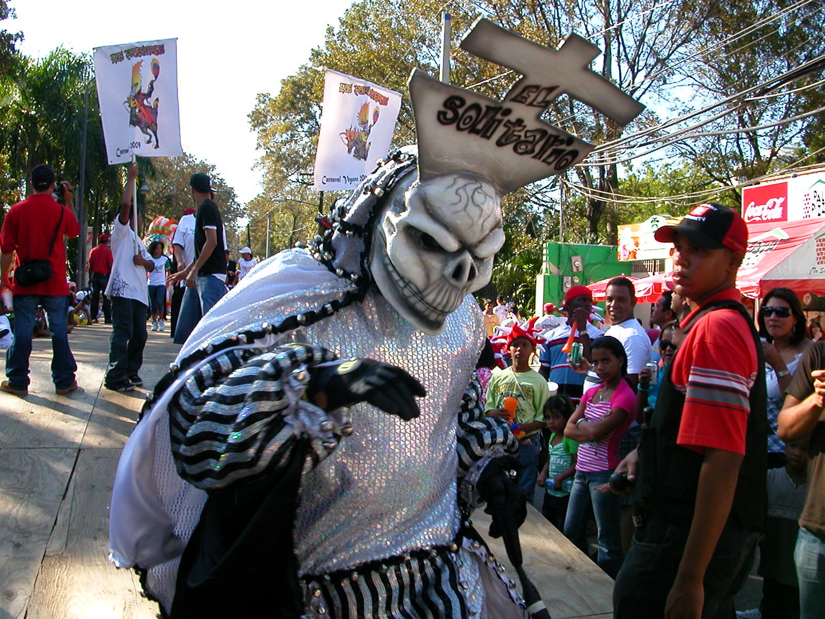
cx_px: 412
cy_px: 310
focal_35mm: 37
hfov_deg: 50.1
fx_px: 882
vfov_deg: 38.7
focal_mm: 5.6
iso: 100
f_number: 4.5
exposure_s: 1/183
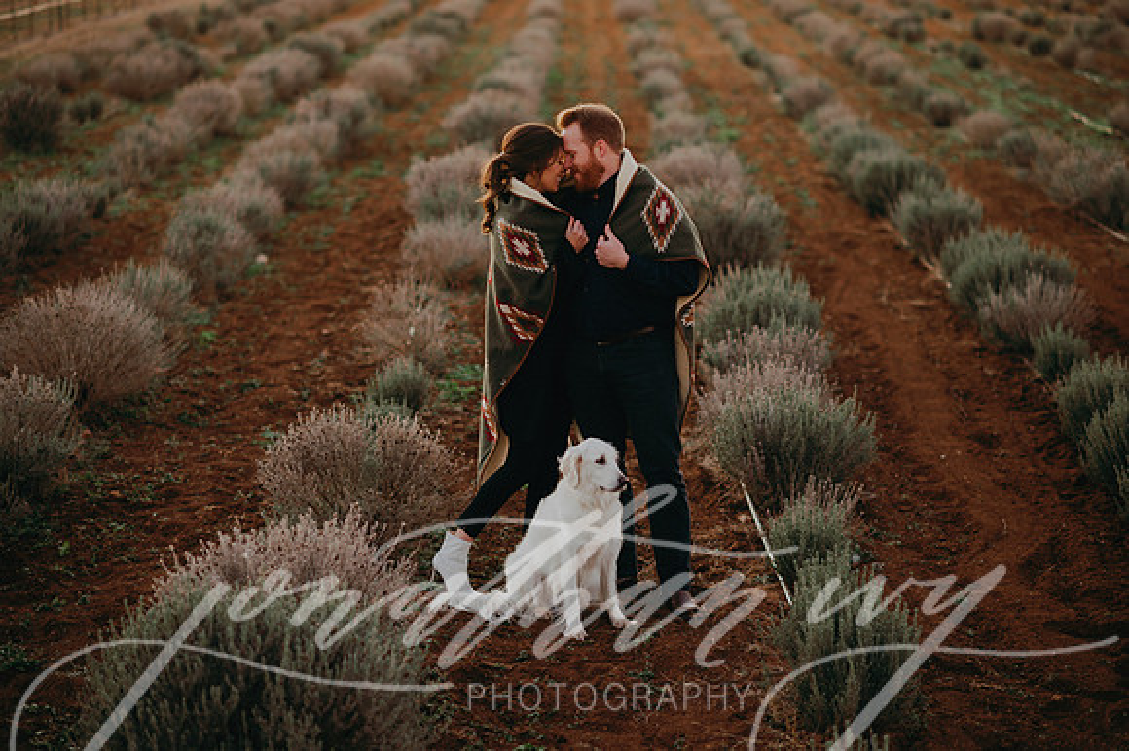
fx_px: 2664
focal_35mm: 85
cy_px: 376
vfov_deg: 16.1
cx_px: 564
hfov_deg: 23.9
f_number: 2
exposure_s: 1/125
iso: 100
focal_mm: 85
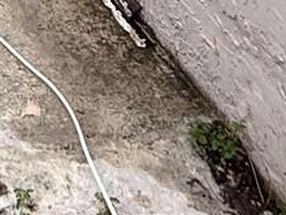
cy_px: -457
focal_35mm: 102
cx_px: -266
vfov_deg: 10.1
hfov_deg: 15.7
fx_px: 843
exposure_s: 1/99
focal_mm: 2.22
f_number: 2.2
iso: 125
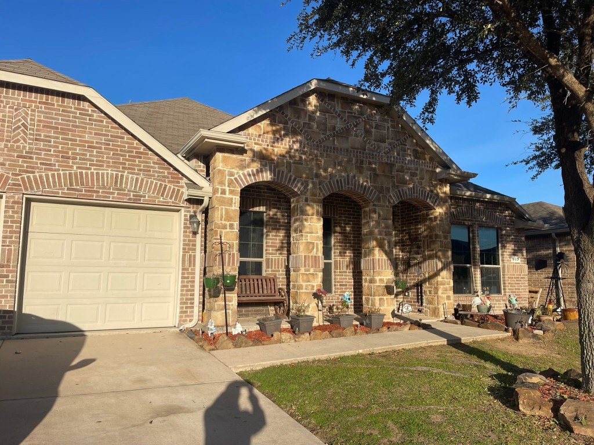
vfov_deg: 53.1
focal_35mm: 26
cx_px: 297
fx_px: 446
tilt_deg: +6.7
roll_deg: +0.1
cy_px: 222
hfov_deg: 67.3
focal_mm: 5.1
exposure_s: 1/2488
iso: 32
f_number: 1.6
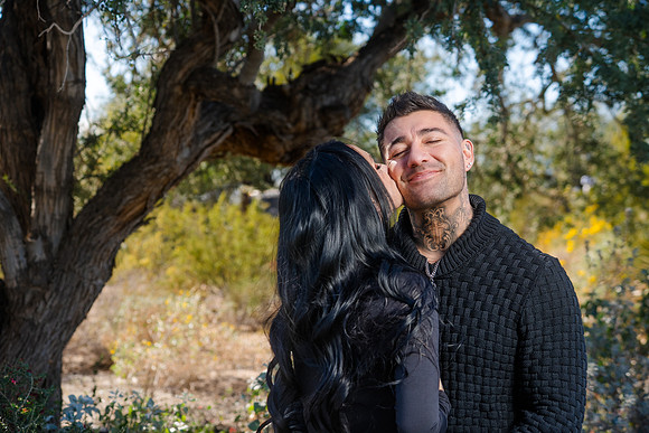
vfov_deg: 17.7
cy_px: 216
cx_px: 324
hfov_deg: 26.3
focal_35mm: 77
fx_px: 1388
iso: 100
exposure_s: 1/250
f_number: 5.6
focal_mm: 77
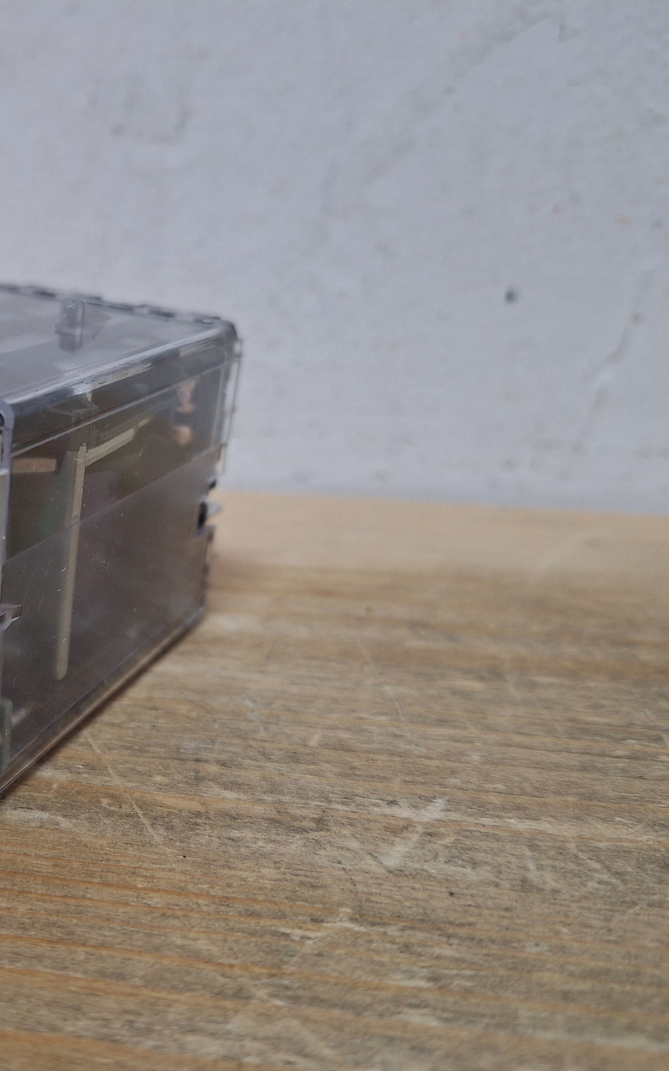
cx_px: 105
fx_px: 963
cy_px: 541
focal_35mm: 33
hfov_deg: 36.6
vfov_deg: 58.1
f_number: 1.8
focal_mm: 5.54
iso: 200
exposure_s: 1/33
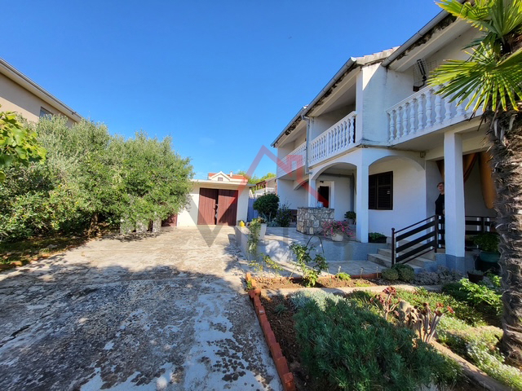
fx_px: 196
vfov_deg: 89.9
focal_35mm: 13
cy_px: 196
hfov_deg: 106.2
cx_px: 261
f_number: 2.2
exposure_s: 1/476
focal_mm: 1.74
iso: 32
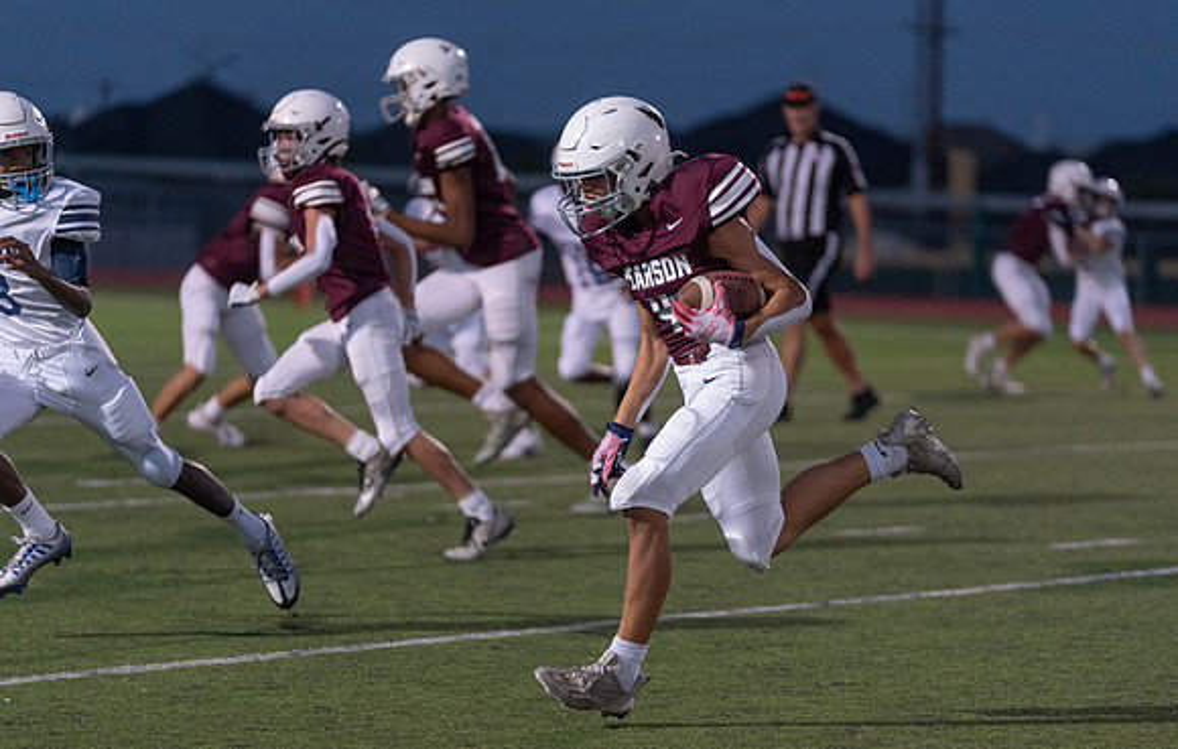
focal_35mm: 179
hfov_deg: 11.6
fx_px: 5791
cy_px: 403
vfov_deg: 7.4
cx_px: 607
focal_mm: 167
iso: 2500
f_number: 2.8
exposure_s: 1/1000
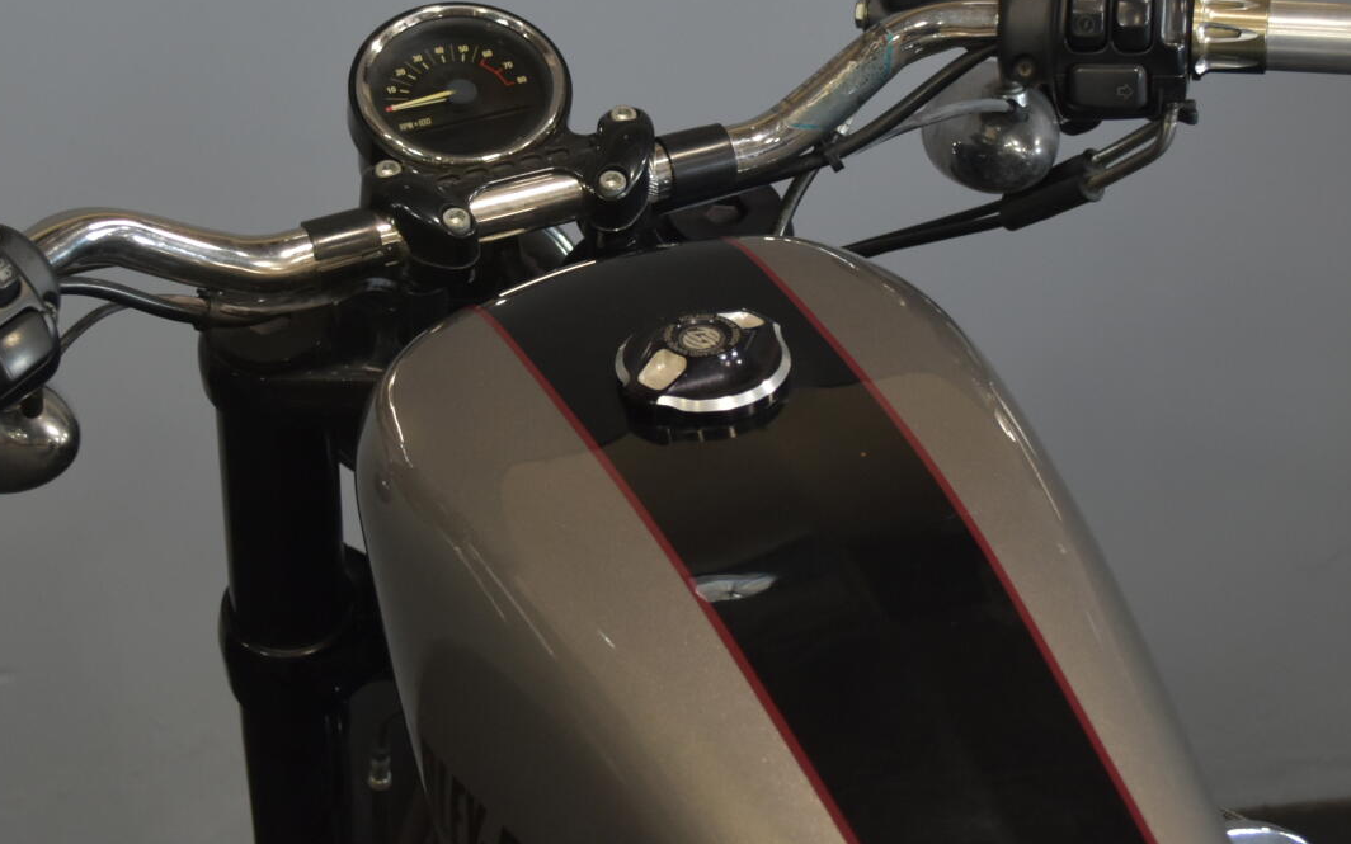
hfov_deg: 22.5
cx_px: 524
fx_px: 3387
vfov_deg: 14.1
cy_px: 180
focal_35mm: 92
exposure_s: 1/30
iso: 800
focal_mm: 32
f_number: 4.8
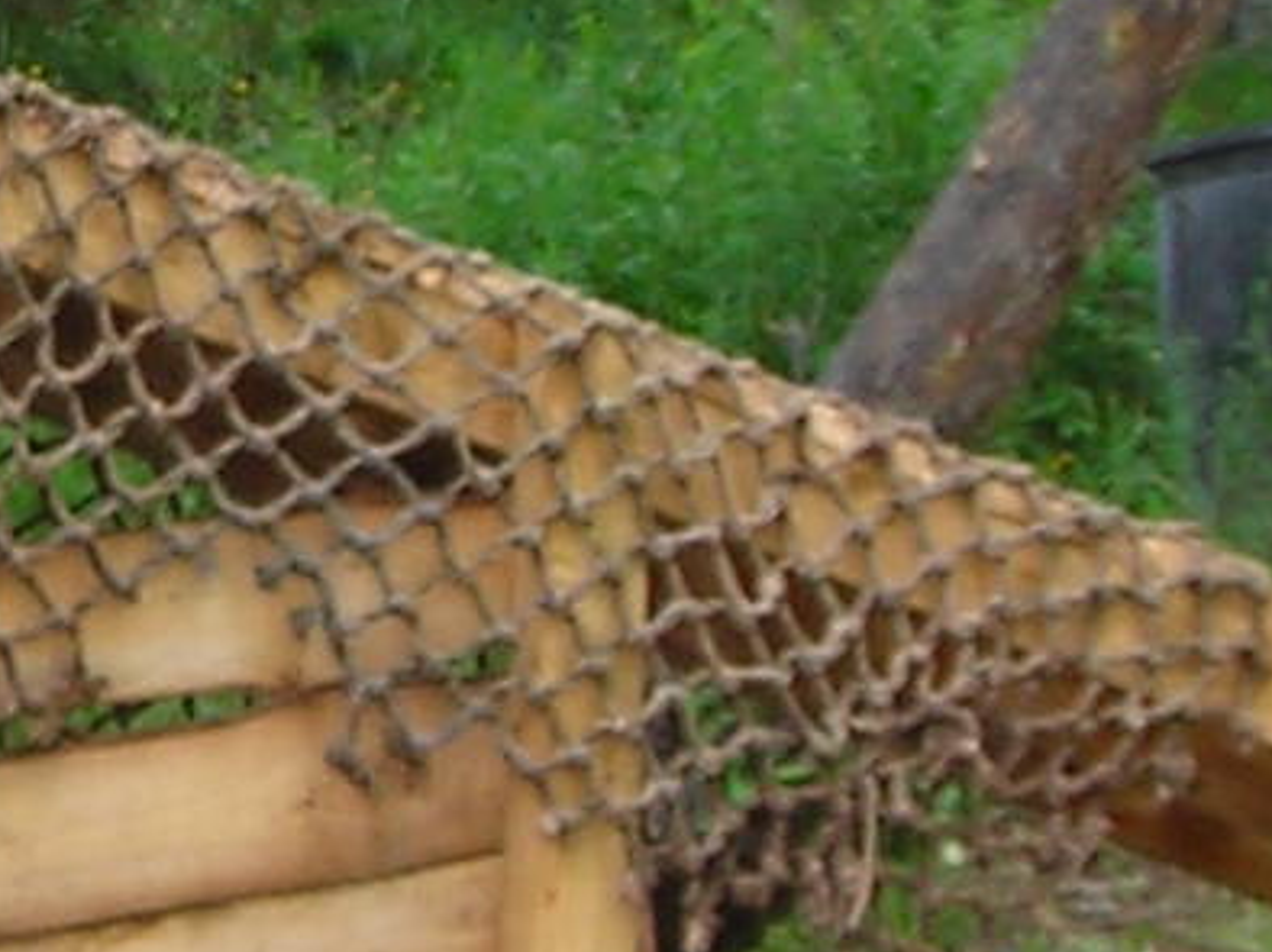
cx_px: -814
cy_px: 100
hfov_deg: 7.7
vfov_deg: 5.9
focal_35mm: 250
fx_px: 9181
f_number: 3.2
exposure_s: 1/31.7
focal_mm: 6.3
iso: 50
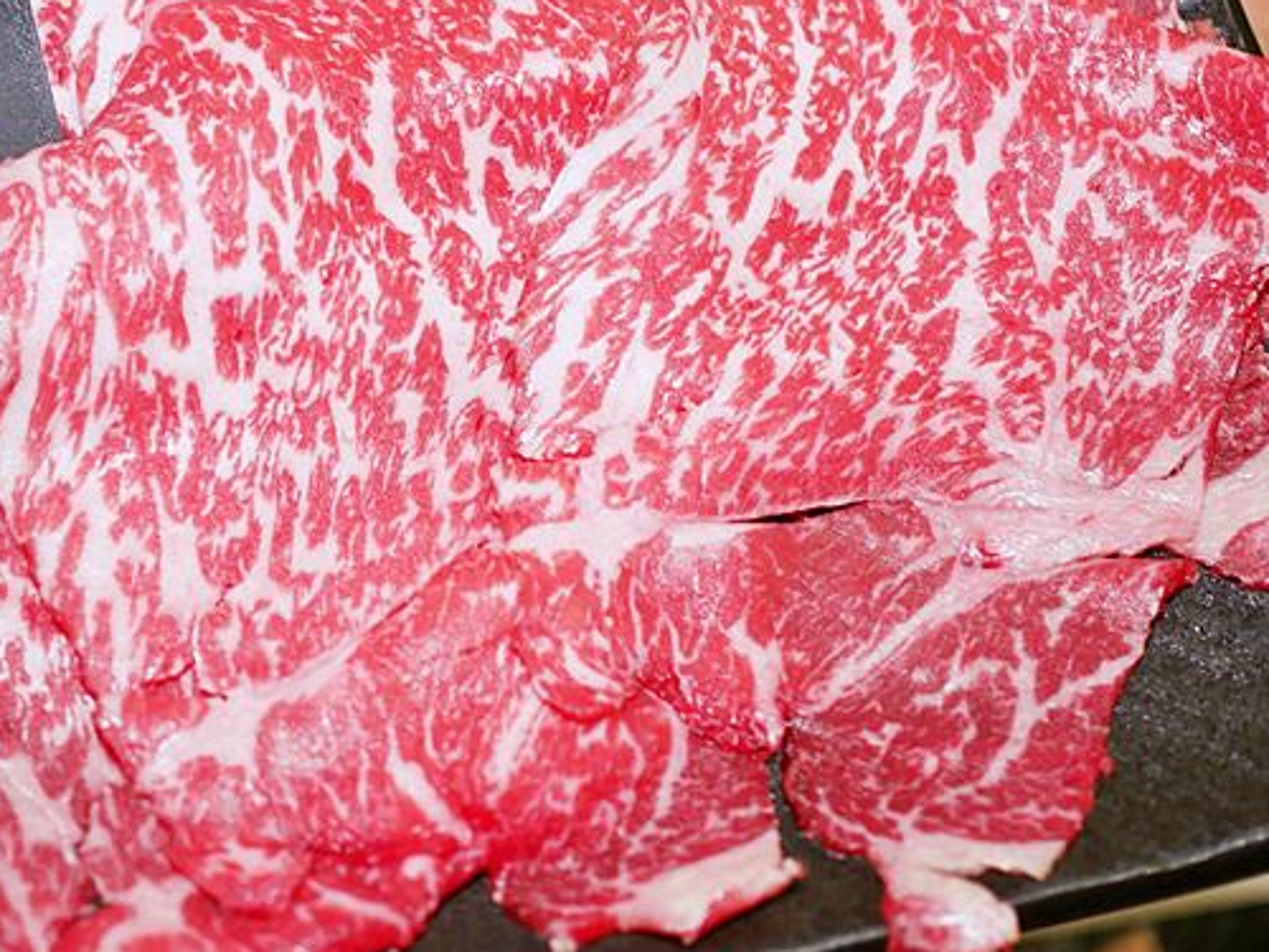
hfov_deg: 19.6
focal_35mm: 100
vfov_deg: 14.7
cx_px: 426
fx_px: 3666
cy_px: 169
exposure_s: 1/125
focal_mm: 25
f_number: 1.8
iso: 200
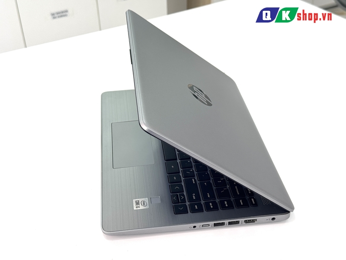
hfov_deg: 39.7
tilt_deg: -34.6
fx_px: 480
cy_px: 130
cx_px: 173
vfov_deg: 30.3
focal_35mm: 48
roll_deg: +2.3
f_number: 1.78
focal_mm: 6.76
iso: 64
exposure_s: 1/213
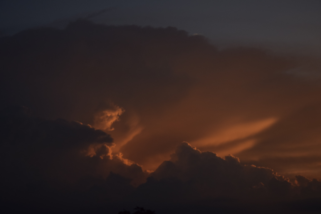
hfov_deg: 27.0
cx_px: 160
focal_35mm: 75
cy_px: 107
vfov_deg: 18.2
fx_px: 669
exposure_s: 1/1600
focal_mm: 50
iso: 400
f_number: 7.1
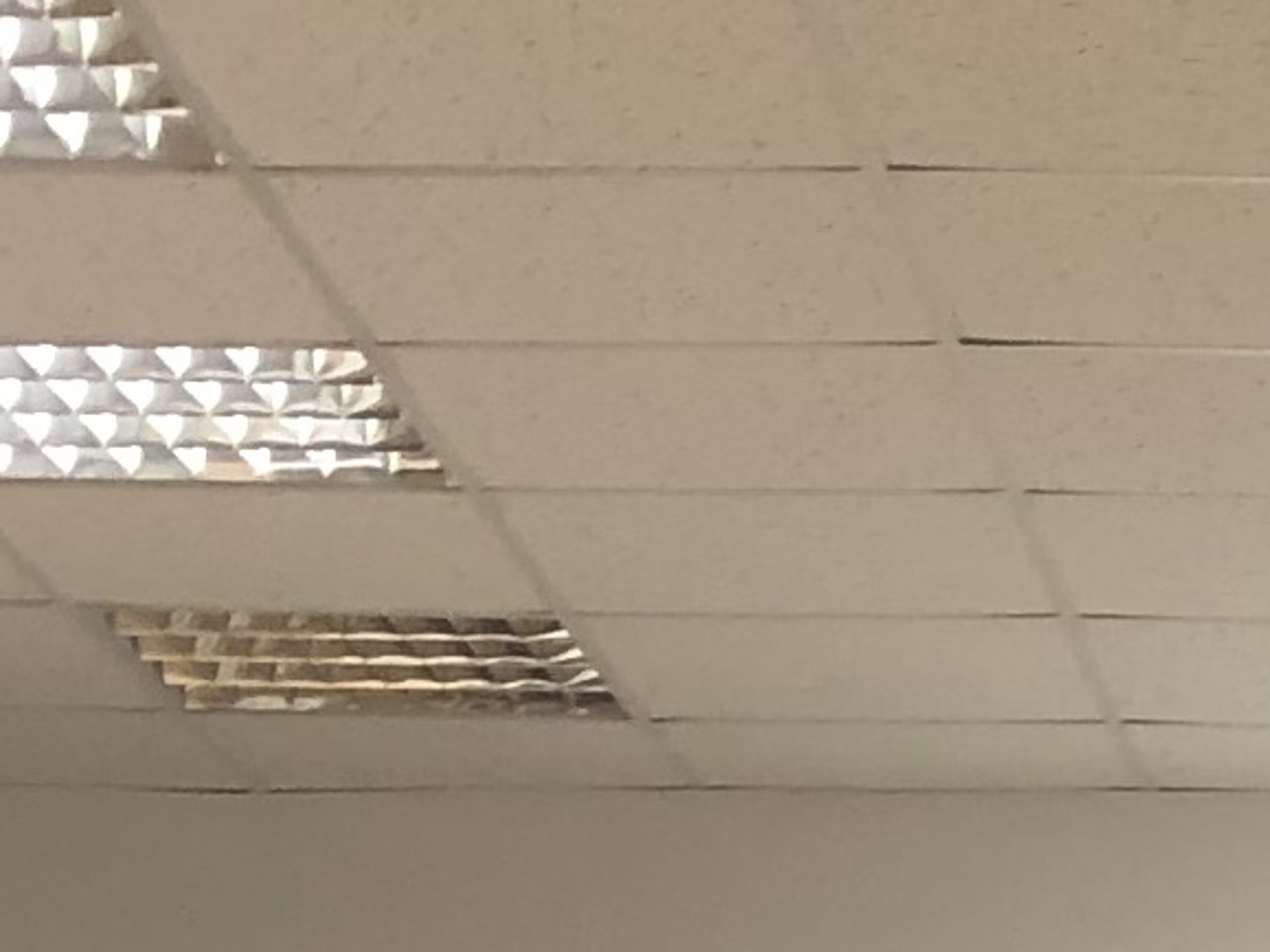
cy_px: 2610
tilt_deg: -2.8
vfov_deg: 7.0
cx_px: 1323
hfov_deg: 10.1
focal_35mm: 195
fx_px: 7153
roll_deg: -2.1
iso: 40
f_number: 1.8
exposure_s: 1/25
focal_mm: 3.99
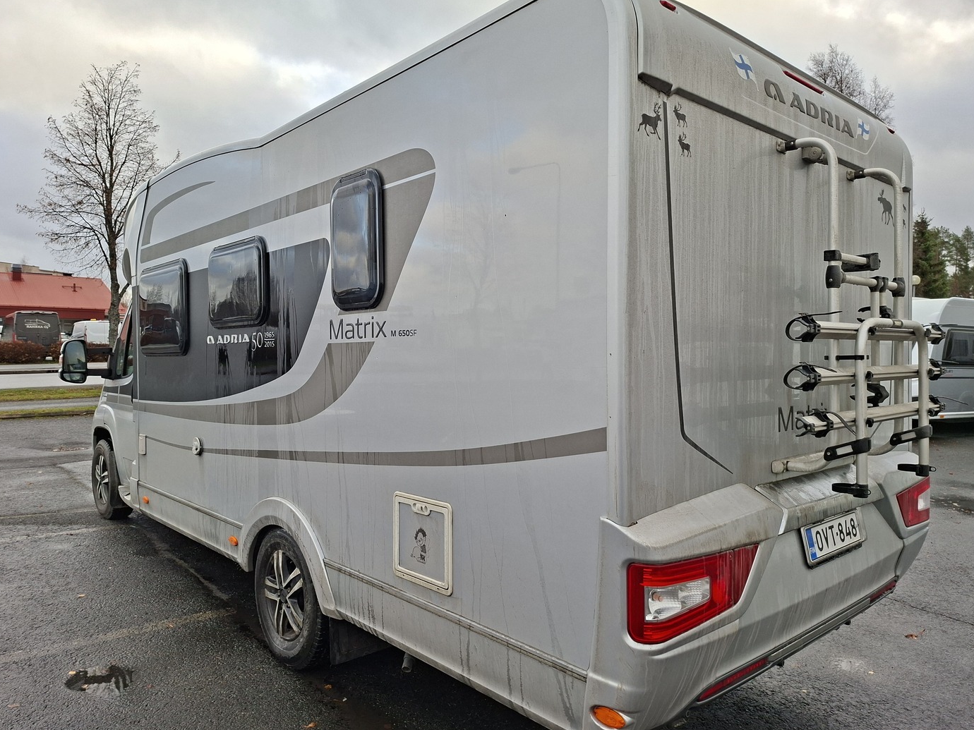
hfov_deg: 71.6
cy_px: 363
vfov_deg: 56.8
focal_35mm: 24
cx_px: 498
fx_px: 675
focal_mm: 5.54
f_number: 1.8
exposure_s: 1/482
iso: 50
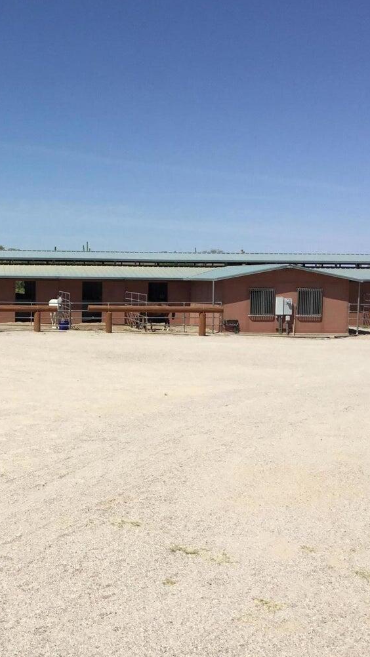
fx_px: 802
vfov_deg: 44.6
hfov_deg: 25.3
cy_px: 323
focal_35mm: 46
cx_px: 51
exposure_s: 1/2632
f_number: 2.4
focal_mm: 3.3
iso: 25
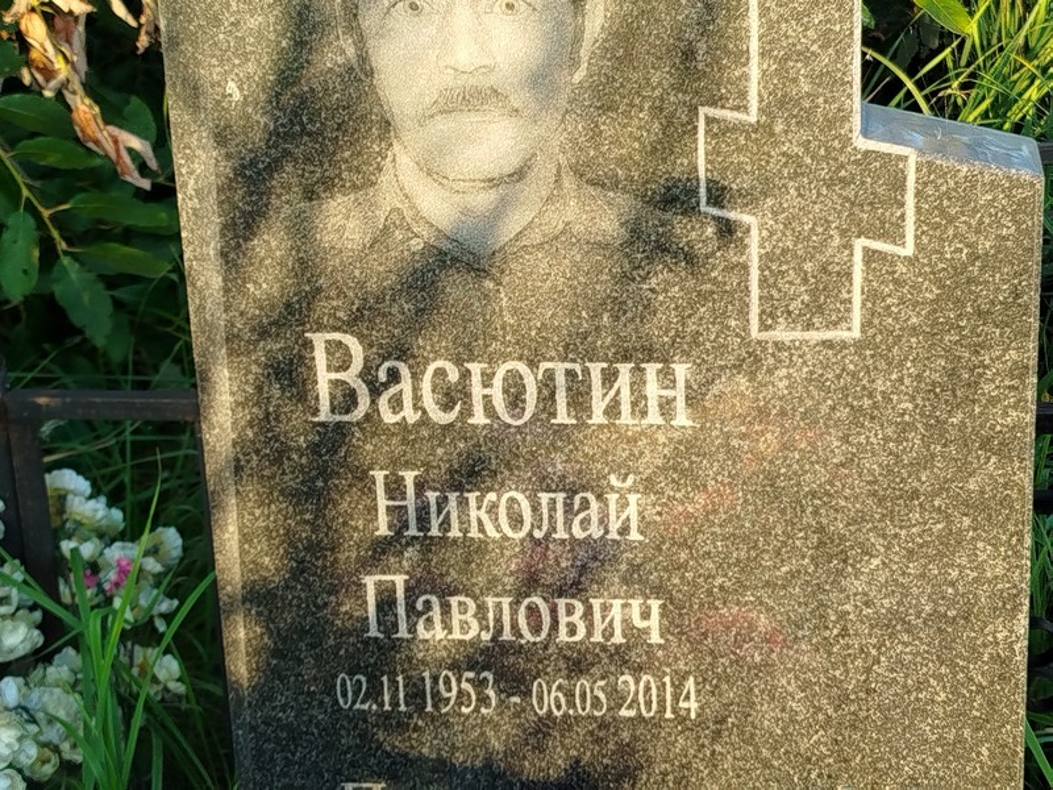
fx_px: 2190
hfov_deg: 27.0
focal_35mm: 72
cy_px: 395
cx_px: 526
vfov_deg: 20.4
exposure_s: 1/100
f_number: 1.7
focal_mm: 5.31
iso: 50
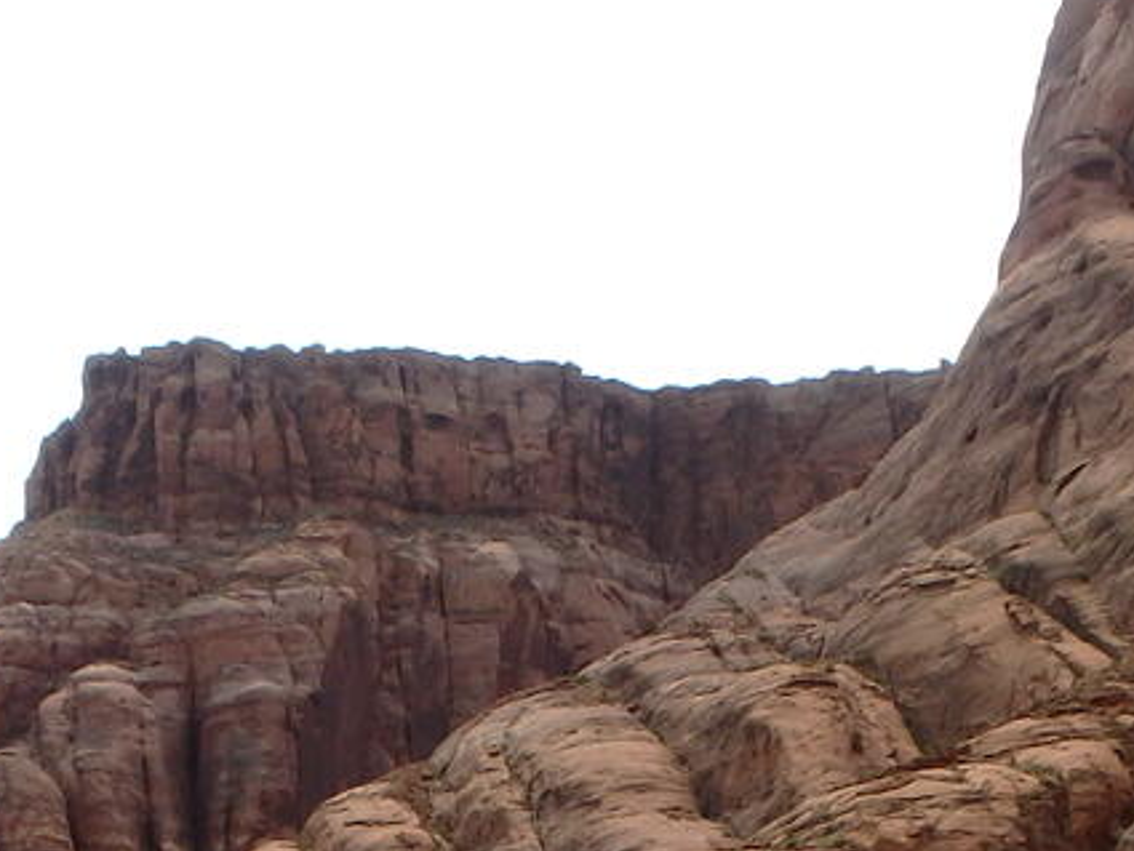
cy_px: 1254
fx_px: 2163
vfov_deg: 19.6
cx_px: 294
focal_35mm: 66
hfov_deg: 29.0
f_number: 6
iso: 125
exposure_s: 1/400
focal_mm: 3.7
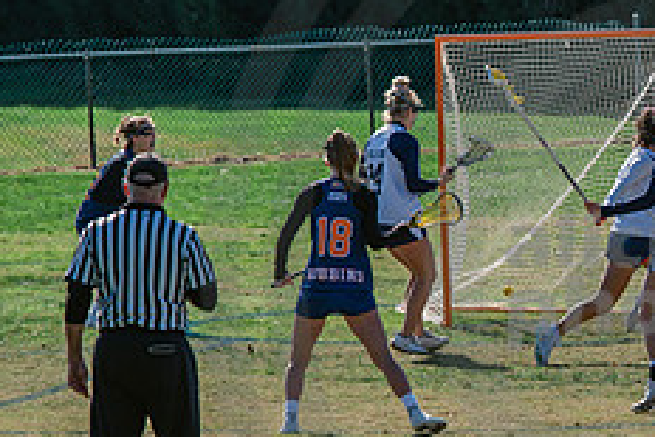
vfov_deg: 2.8
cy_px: 272
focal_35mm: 500
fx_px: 9103
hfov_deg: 4.1
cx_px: 703
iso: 250
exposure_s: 1/1600
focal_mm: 200
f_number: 5
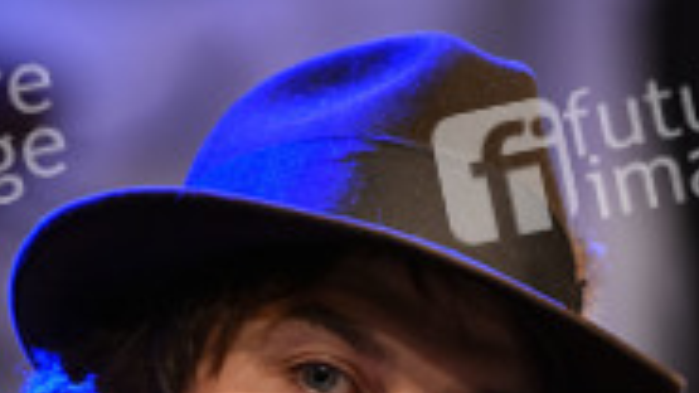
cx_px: 283
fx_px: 18866
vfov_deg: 1.2
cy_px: 722
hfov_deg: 2.1
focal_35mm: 1018
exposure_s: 1/100
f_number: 5.6
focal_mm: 450
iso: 3200
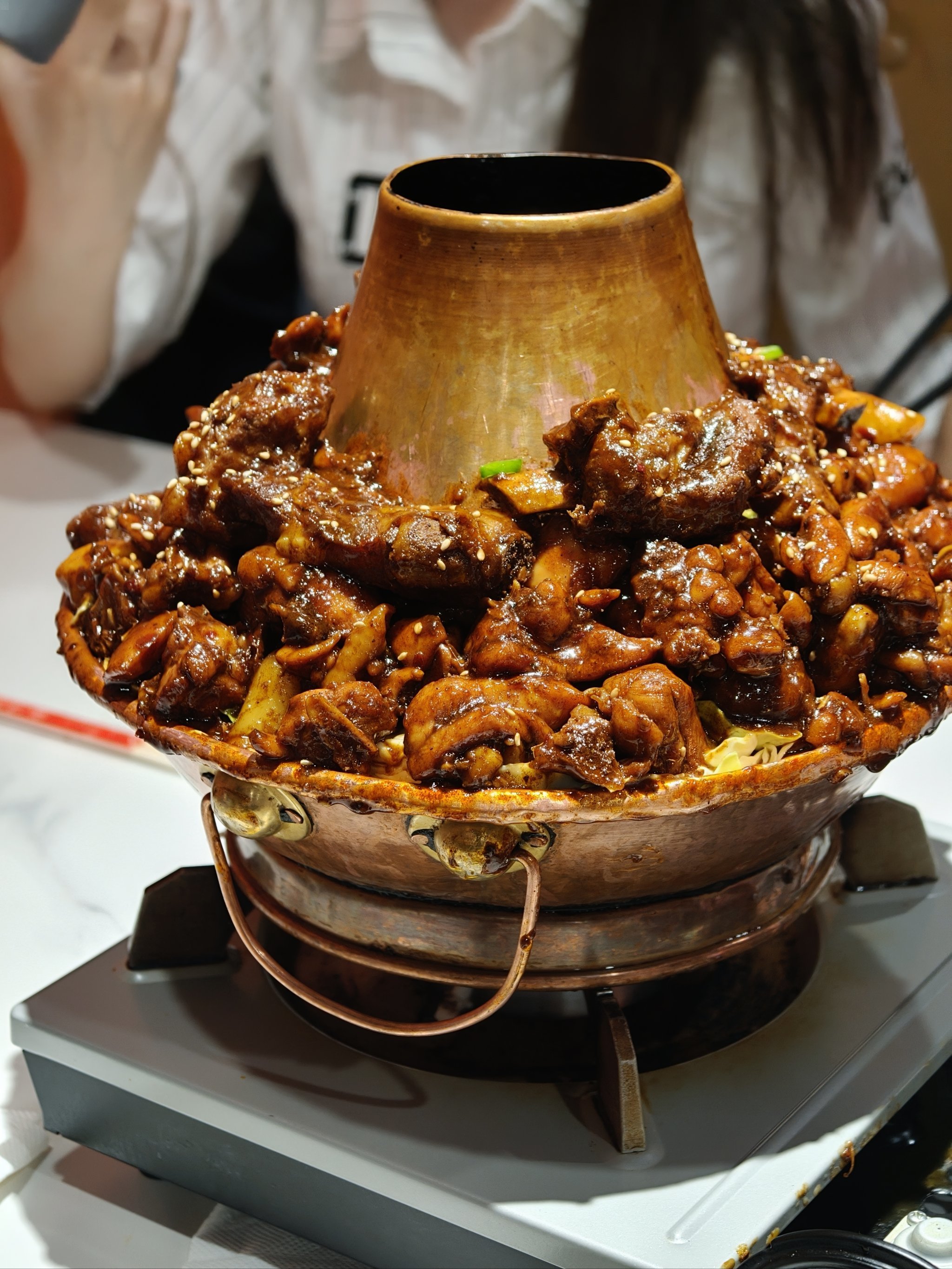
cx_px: 476
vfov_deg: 27.8
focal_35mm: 70
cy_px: 634
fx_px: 2567
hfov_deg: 21.0
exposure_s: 1/50.3
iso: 2000
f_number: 2.1
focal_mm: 16.53
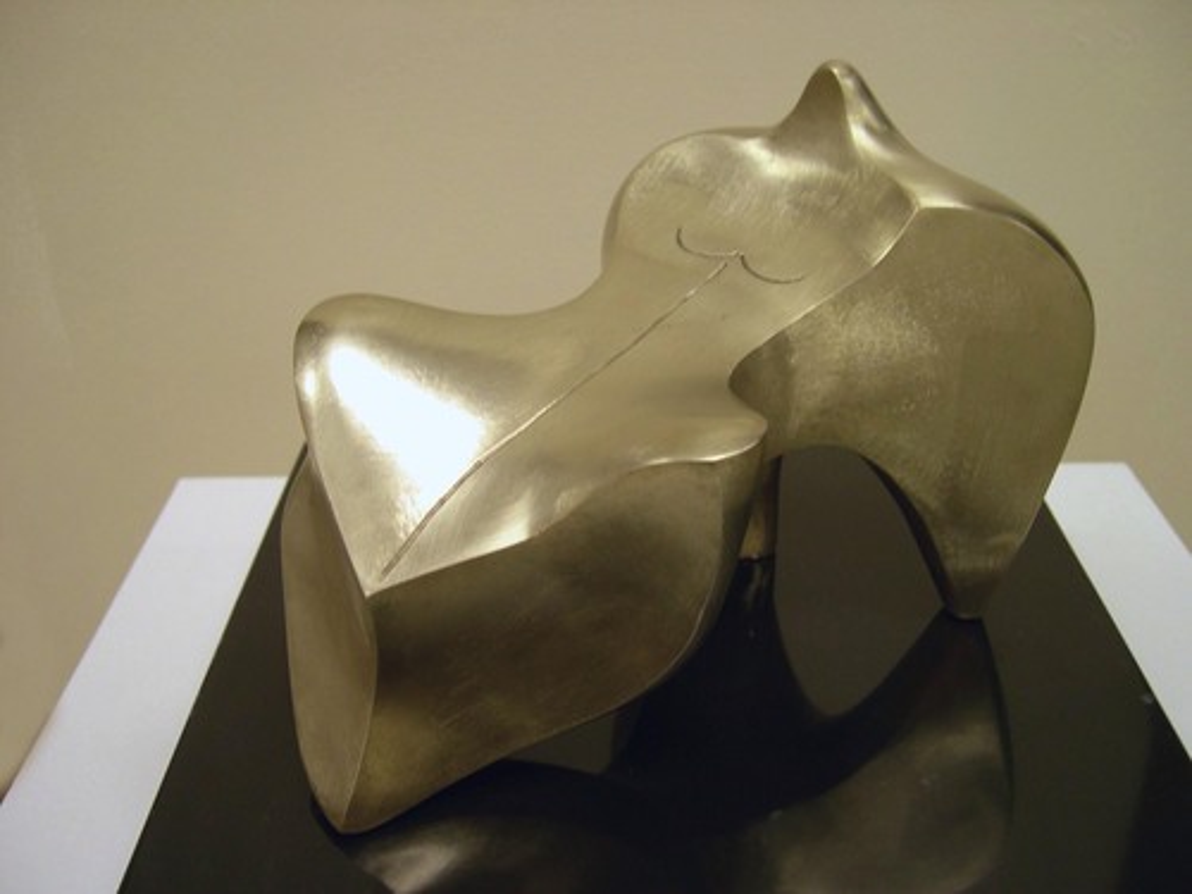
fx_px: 1309
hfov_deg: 49.0
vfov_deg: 37.7
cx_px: 596
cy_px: 447
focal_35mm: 38
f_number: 2.8
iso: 100
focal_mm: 8
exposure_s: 1/33.6
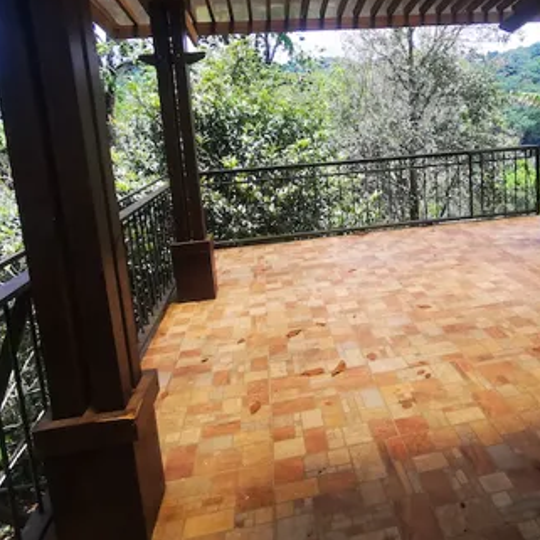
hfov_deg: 56.2
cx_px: 357
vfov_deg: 56.3
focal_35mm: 28
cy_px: 187
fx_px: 494
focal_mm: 2.35
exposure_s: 1/292
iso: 50
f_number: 2.2
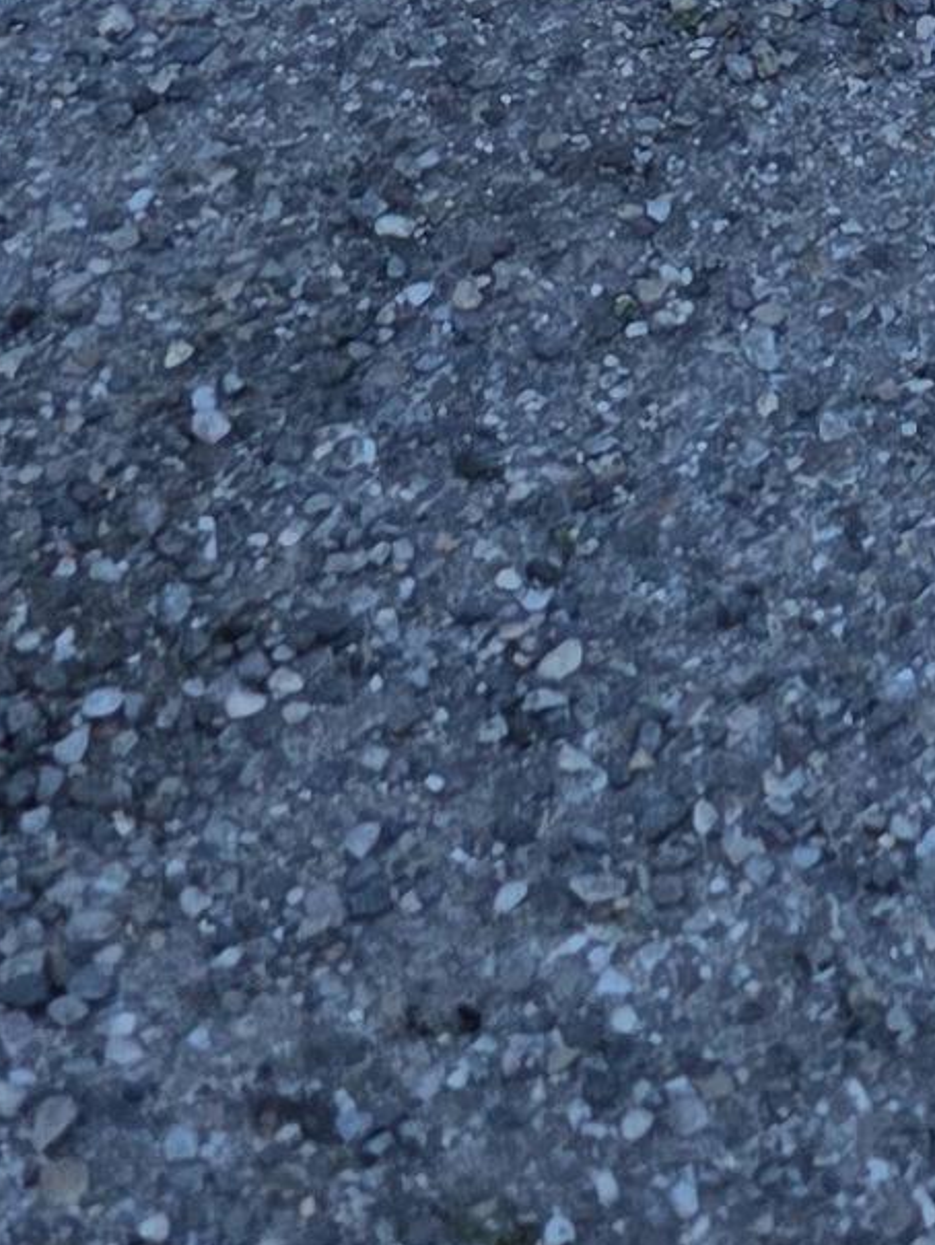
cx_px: 1969
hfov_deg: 9.1
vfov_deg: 10.8
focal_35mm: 152
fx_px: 5472
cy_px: -1873
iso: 80
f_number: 1.7
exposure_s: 1/2198
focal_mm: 6.3
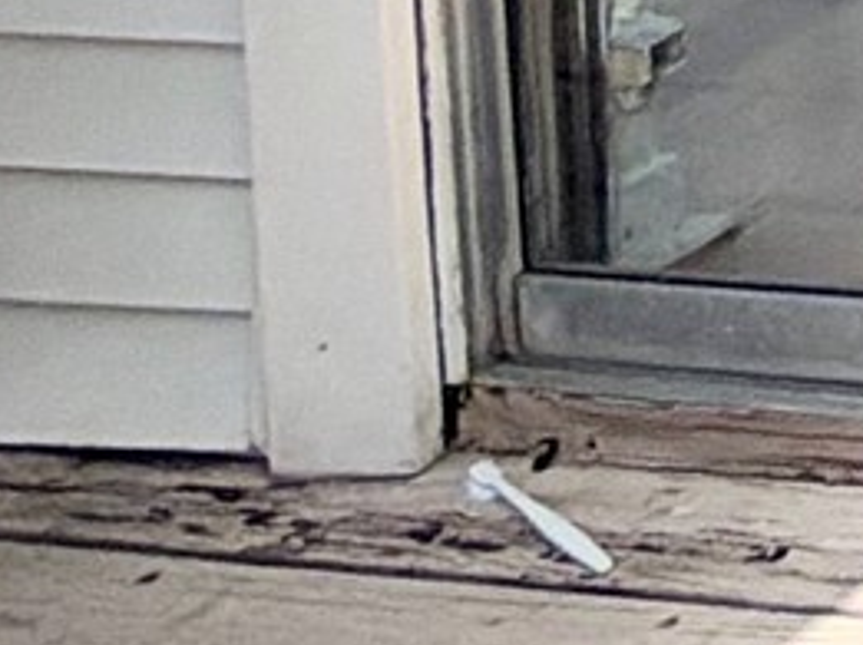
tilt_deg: -3.8
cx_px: 3240
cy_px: -1313
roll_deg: +0.3
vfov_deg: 9.9
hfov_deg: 8.8
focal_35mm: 110
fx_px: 2739
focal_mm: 2.22
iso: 25
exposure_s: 1/770
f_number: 2.2
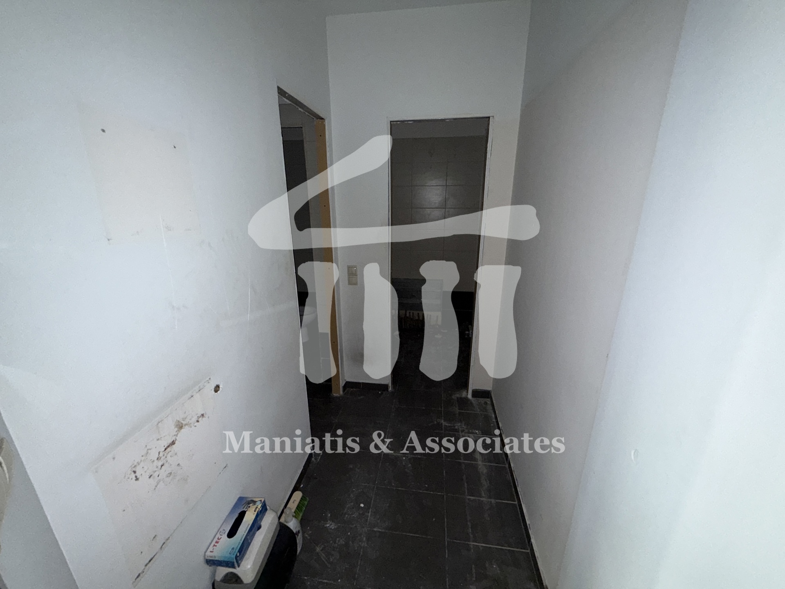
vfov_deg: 85.7
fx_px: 317
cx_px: 392
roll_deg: +0.3
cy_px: 294
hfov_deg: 102.1
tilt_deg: -16.0
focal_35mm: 14
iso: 250
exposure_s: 1/40
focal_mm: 2.22
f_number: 2.2
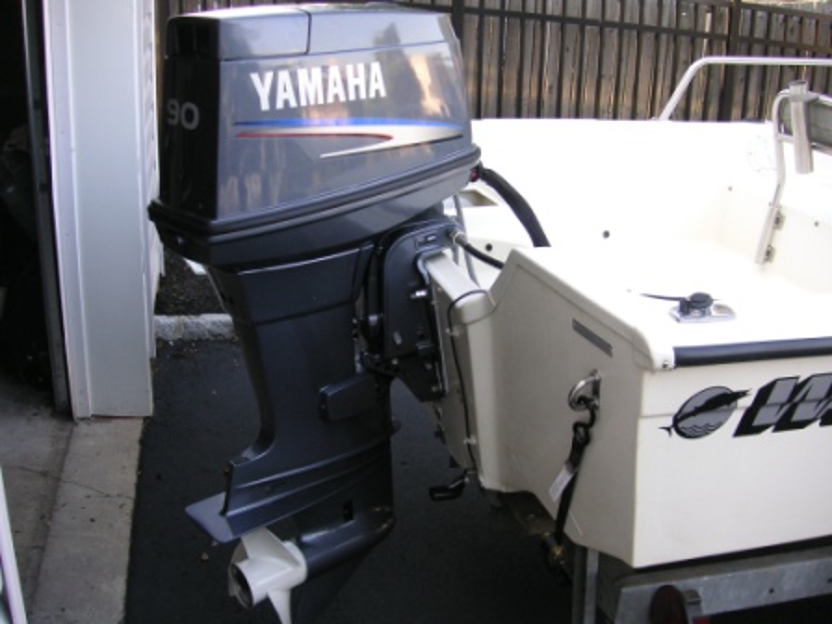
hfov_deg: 50.1
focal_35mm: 37
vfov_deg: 38.7
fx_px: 889
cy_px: 312
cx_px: 416
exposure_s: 1/60
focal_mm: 6.1
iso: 50
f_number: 2.8
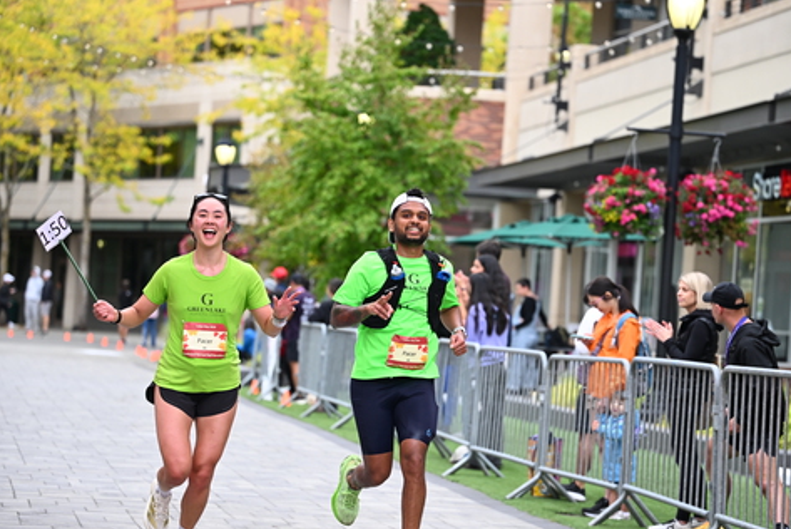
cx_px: 400
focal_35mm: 115
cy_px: 290
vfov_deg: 11.9
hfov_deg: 17.8
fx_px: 2528
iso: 800
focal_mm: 99
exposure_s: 1/2000
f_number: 2.8
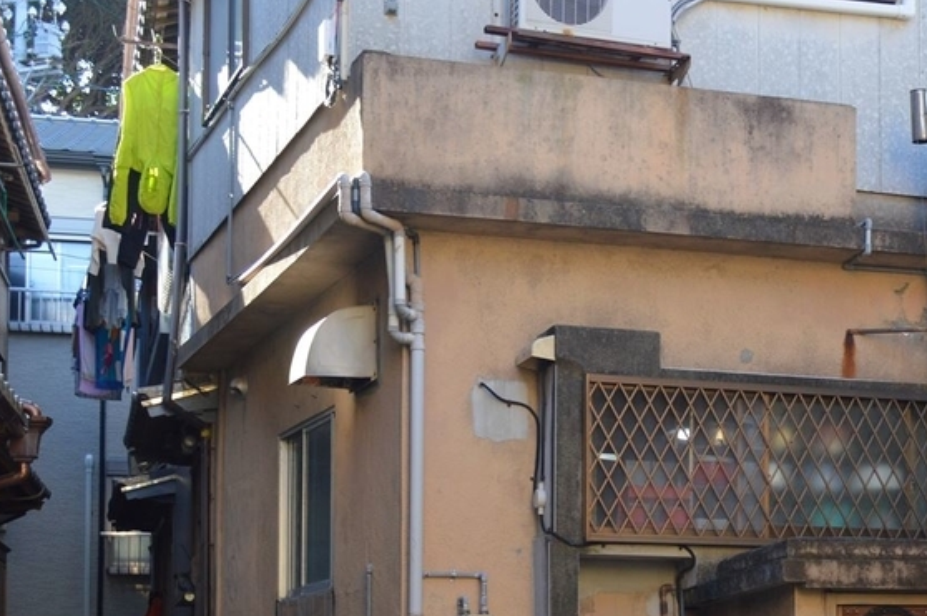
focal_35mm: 71
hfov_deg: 27.9
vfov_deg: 18.6
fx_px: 1827
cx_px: 733
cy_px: 623
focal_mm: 22
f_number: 5.6
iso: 400
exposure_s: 1/125
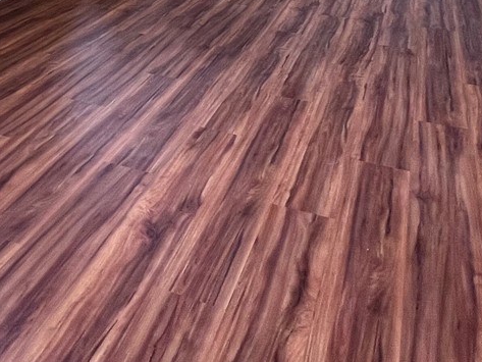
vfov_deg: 25.3
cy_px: -175
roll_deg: -0.1
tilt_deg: -0.1
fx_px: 613
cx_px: 113
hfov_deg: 41.5
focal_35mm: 44
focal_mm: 1.57
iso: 80
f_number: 1.8
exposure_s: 1/120
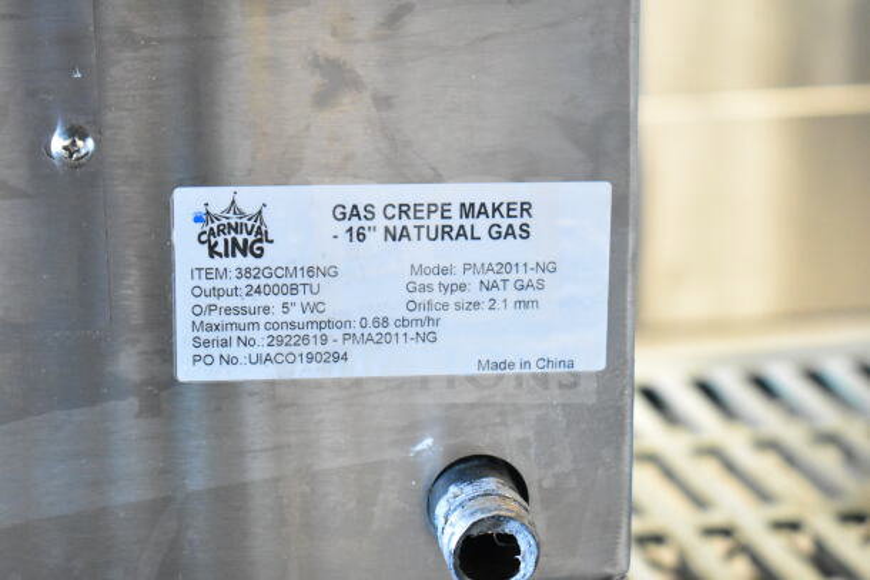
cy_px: 290
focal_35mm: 82
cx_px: 435
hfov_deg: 24.6
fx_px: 1994
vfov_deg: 16.6
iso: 11400
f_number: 5.6
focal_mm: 55
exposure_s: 1/100
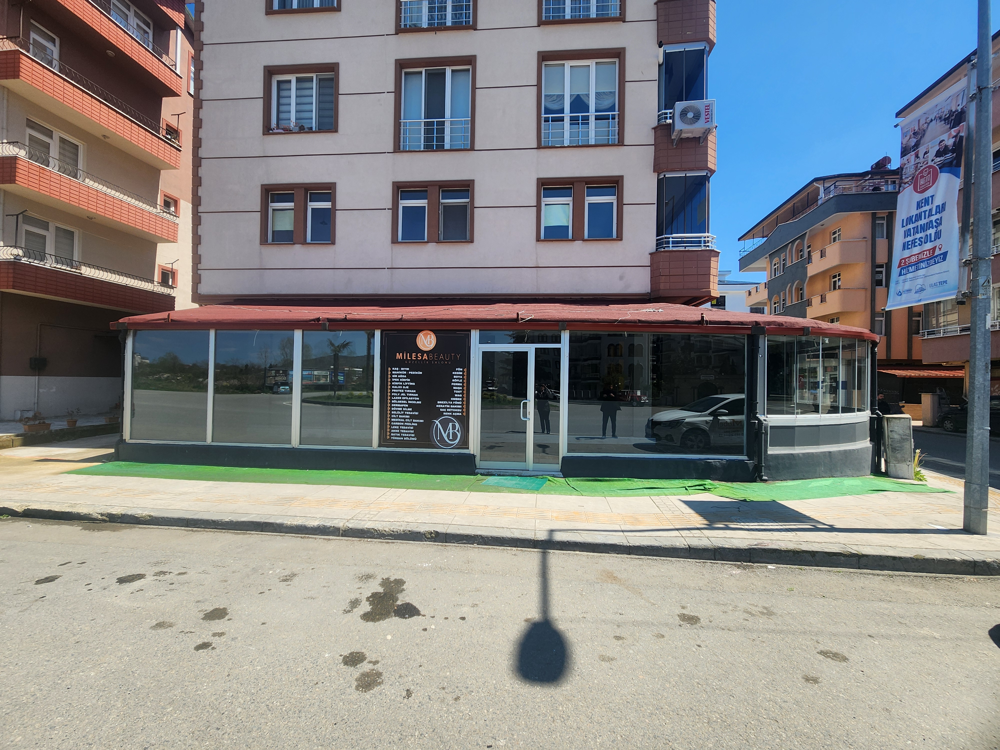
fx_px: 376
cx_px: 500
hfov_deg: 106.2
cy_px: 375
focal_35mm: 13
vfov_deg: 89.9
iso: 50
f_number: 2.2
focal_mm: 2.2
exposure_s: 1/1410
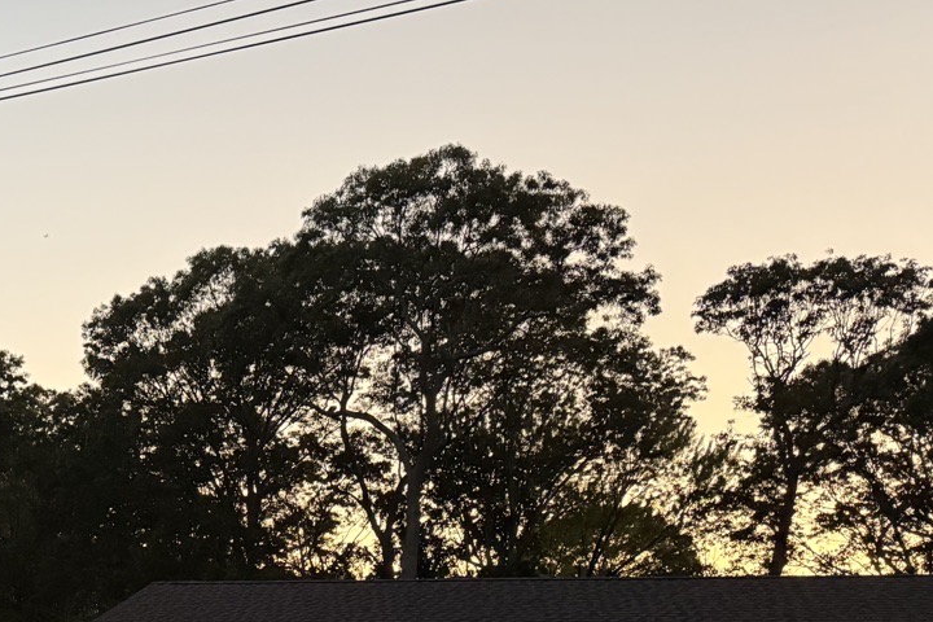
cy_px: 573
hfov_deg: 34.2
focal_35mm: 52
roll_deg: -2.8
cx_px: -36
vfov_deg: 25.1
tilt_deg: +6.3
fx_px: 1348
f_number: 1.78
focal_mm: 6.76
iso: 1000
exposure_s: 1/39
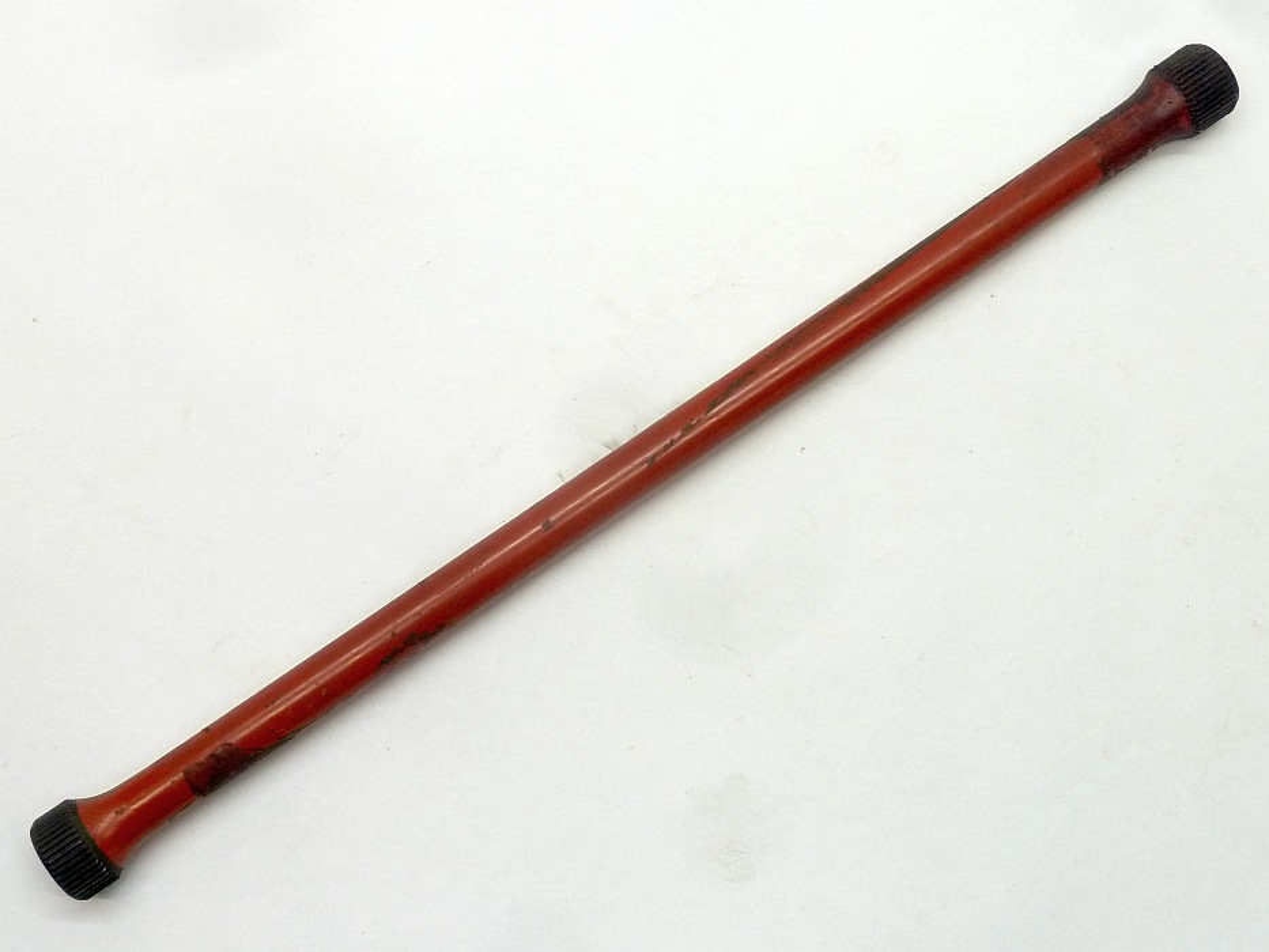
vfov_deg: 32.9
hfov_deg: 42.9
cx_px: 634
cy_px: 476
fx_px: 1613
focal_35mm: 44
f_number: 3.7
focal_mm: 7.3
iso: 320
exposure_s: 1/30
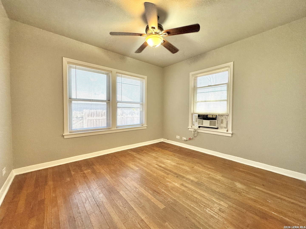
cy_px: 114
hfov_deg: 102.1
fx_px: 124
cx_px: 153
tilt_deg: -2.0
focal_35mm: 14
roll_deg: -0.3
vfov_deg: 85.7
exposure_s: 1/120
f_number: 2.2
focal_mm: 2.22
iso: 320
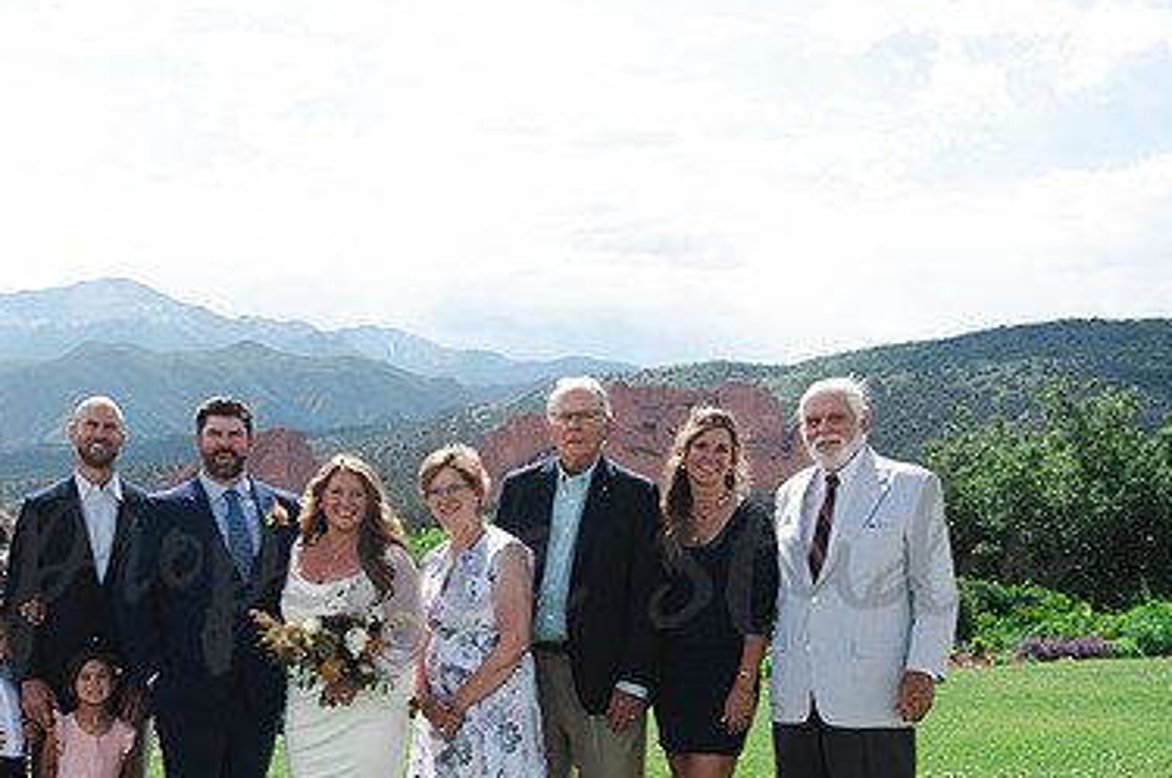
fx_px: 1561
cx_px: 291
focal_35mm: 48
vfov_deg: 27.8
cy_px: 541
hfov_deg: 40.0
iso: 125
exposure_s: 1/200
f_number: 7.1
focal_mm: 31
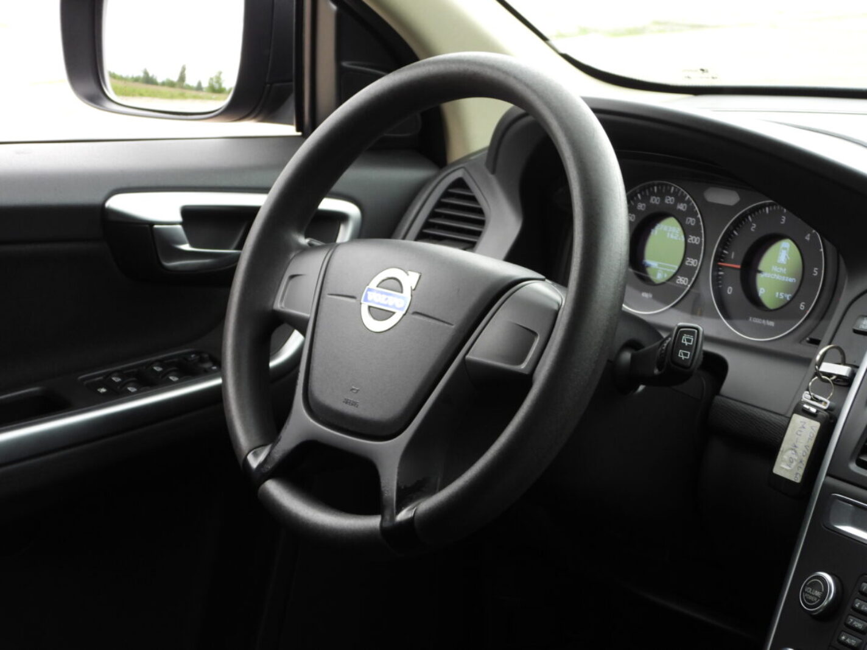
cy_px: 325
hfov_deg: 24.4
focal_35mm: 80
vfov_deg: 18.4
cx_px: 434
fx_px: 2004
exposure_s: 1/60
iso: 180
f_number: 3.5
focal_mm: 14.4
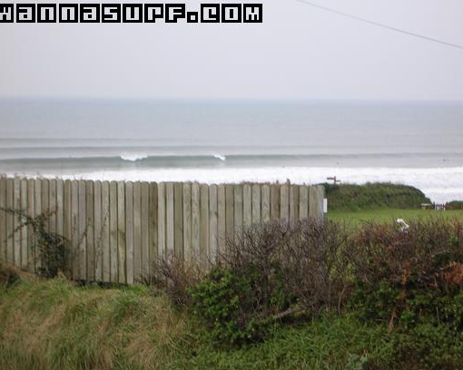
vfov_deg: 14.7
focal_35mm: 105
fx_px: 1439
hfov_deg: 18.3
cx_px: 237
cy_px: 185
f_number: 4.8
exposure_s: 1/73
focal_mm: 16.7
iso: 50
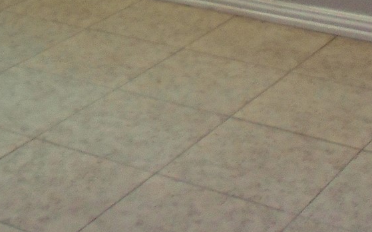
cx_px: 100
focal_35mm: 101
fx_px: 1024
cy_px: -177
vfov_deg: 12.0
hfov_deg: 20.5
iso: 200
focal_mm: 4.6
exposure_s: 1/30
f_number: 3.2
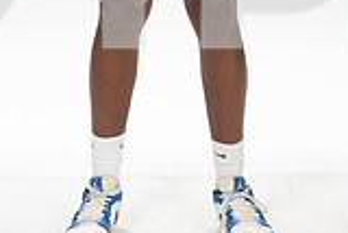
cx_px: 181
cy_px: -170
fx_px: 1577
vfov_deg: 8.2
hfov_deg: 12.6
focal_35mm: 163
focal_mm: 58
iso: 800
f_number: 7.1
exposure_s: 1/320
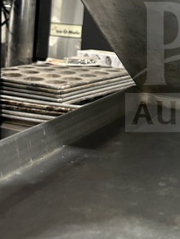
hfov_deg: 20.5
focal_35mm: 67
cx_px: 217
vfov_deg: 28.6
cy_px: 67
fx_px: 464
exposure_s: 1/60
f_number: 1.78
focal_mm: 6.86
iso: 400
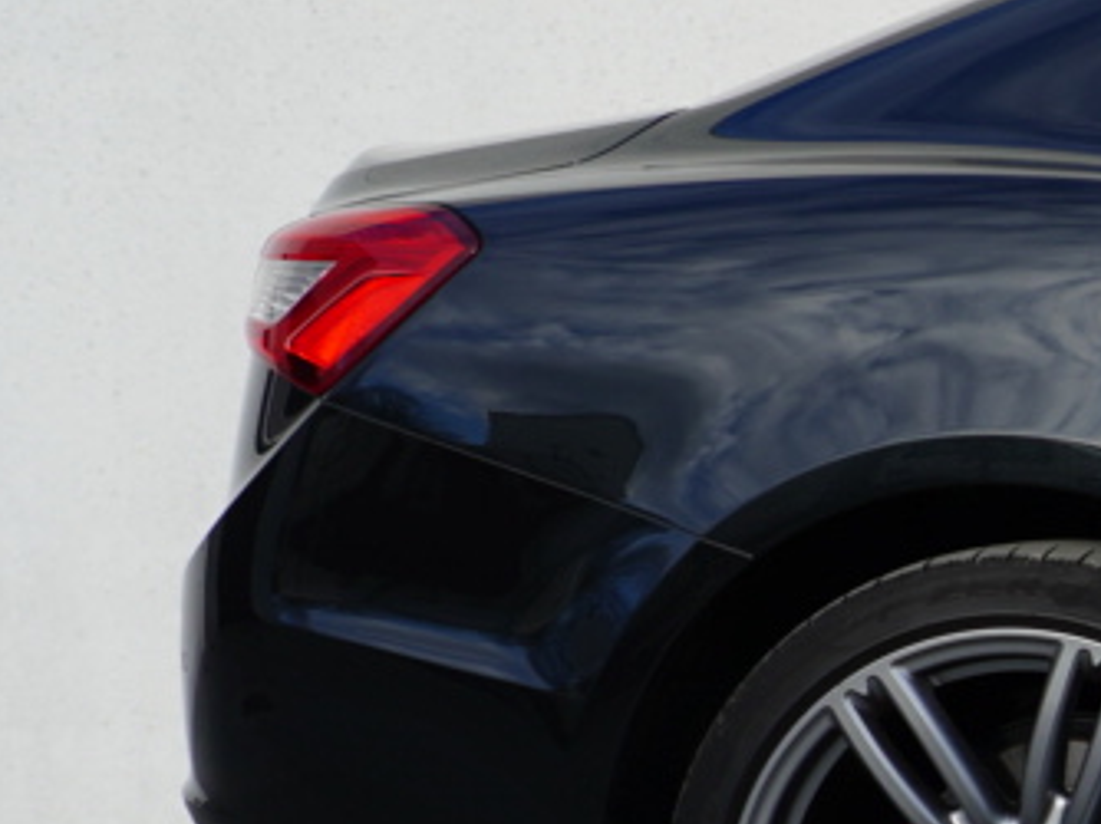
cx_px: 2588
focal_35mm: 149
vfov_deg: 9.9
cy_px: 686
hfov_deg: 11.2
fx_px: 4736
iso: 100
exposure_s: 1/200
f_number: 8
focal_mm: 32
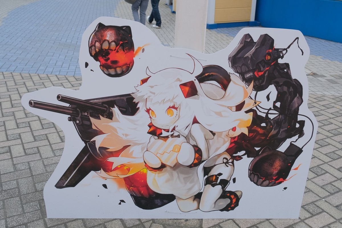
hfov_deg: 67.4
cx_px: 171
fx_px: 256
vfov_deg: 47.9
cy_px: 114
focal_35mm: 27
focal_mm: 18
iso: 640
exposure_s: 1/950
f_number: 4
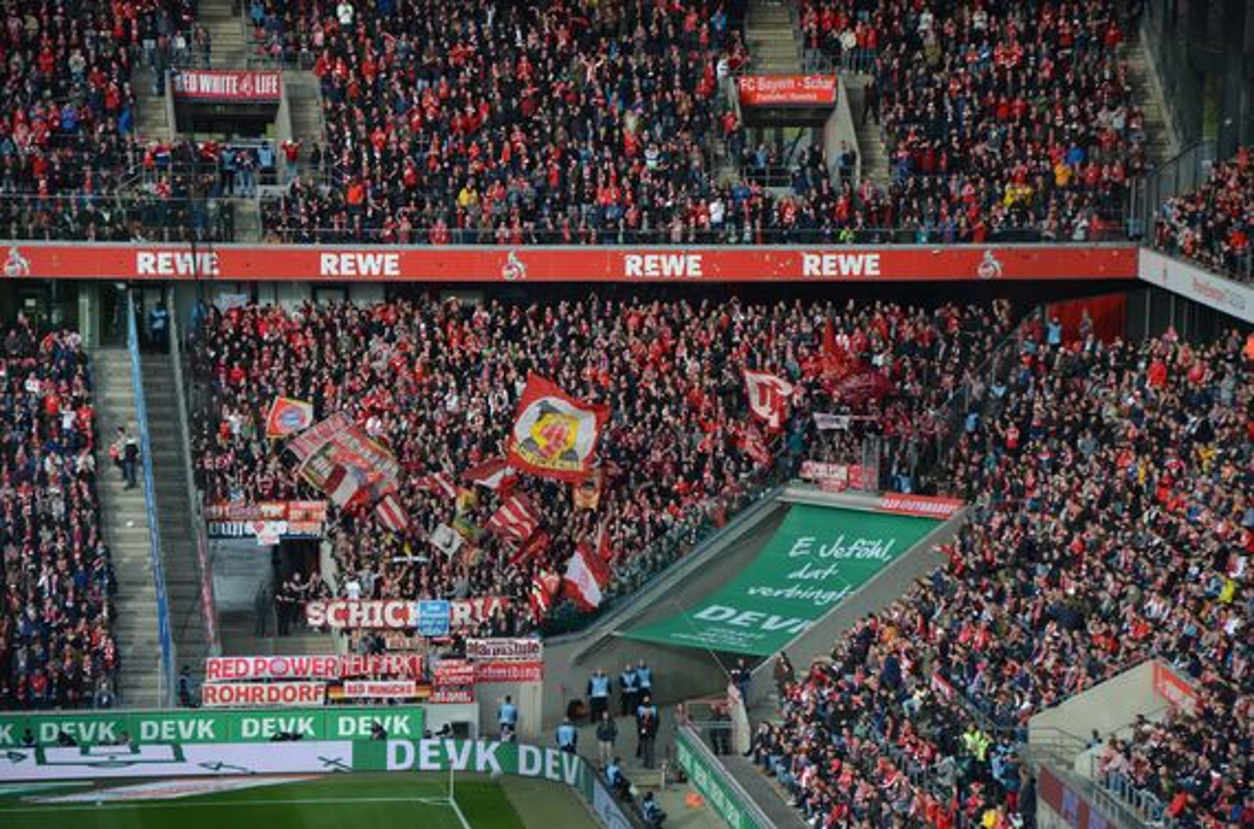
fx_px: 5473
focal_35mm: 158
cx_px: 627
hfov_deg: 13.1
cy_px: 414
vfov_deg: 8.7
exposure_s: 1/500
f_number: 5.6
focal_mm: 105
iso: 400
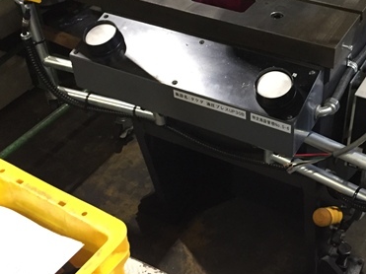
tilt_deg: -35.4
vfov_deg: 28.9
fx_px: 528
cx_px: 268
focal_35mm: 50
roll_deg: -0.3
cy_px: 89
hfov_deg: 37.4
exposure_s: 1/30
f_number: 2.2
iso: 200
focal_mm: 4.15
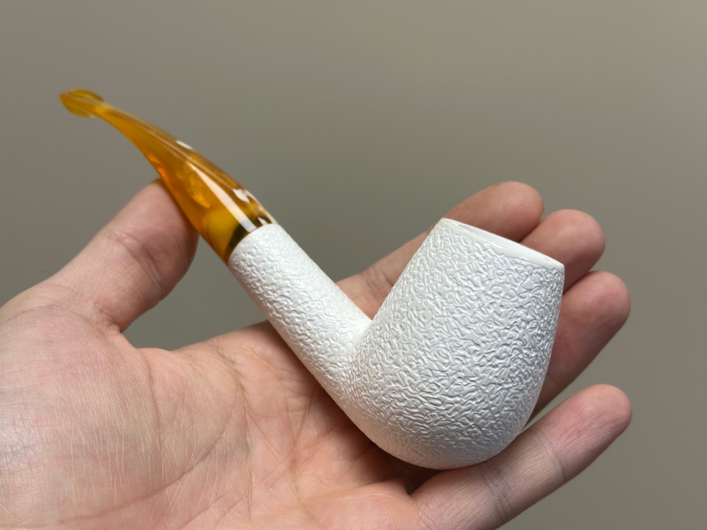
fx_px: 980
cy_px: 265
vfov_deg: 30.3
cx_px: 354
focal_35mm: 48
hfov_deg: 39.7
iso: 50
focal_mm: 6.86
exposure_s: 1/121
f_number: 1.78
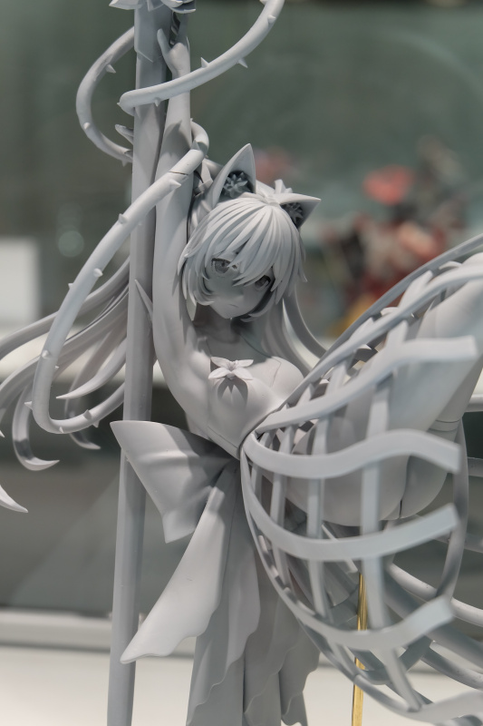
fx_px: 1510
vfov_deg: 27.0
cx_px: 242
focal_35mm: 75
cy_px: 363
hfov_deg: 18.2
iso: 500
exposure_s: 1/125
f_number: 5.6
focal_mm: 50
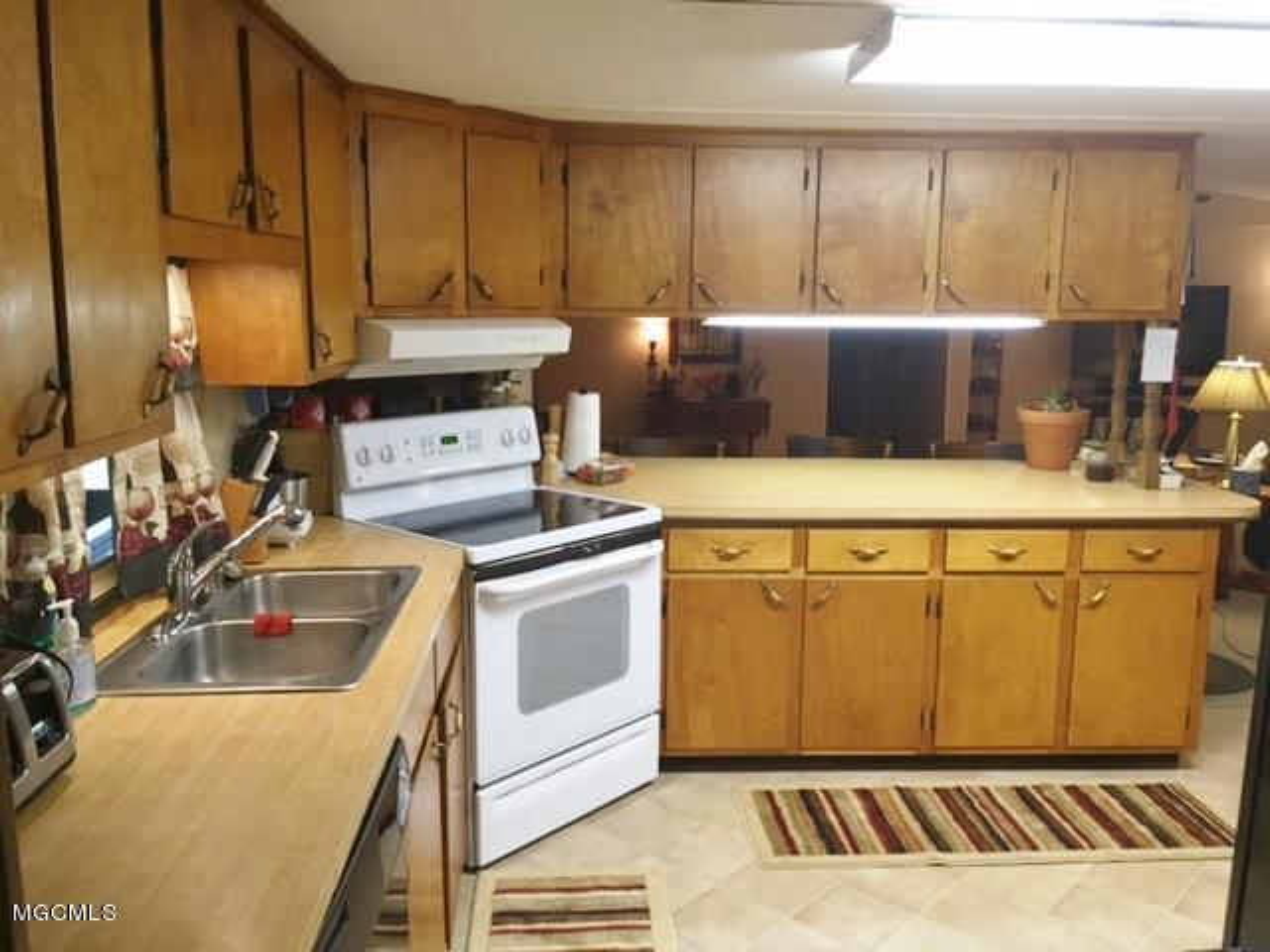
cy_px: 476
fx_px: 1064
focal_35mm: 29
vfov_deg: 48.2
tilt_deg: -8.5
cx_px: 635
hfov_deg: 61.7
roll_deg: -1.7
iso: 80
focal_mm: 4.15
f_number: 2.2
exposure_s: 1/30
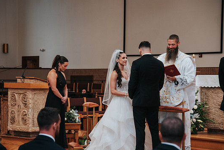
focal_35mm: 106
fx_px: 660
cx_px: 99
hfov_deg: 19.3
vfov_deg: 12.9
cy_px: 79
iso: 1000
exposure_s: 1/200
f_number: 4
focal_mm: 85
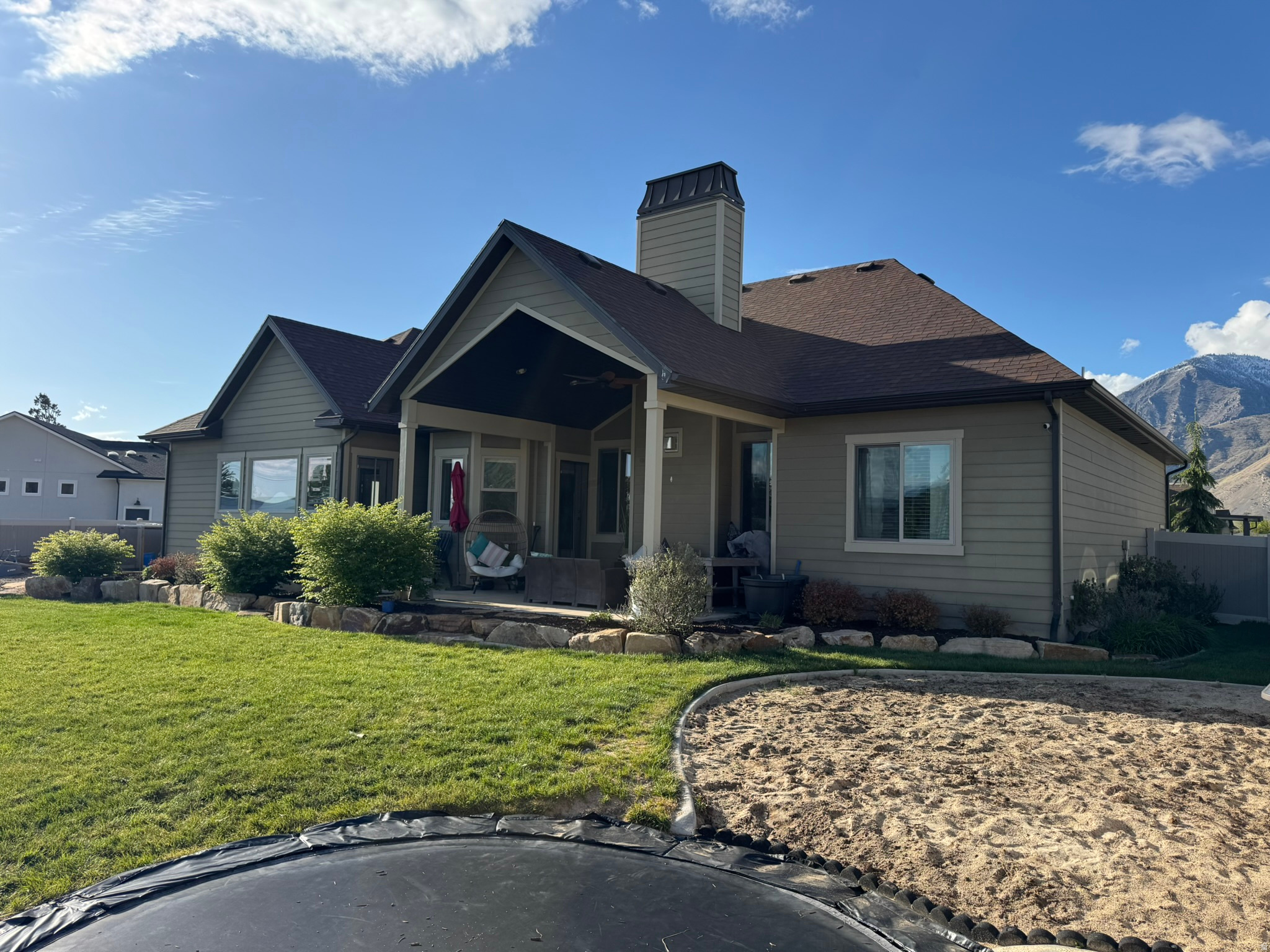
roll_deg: -1.6
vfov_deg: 56.8
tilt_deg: +3.0
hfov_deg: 71.6
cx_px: 635
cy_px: 476
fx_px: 881
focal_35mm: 24
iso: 80
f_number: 1.78
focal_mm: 6.76
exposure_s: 1/3597
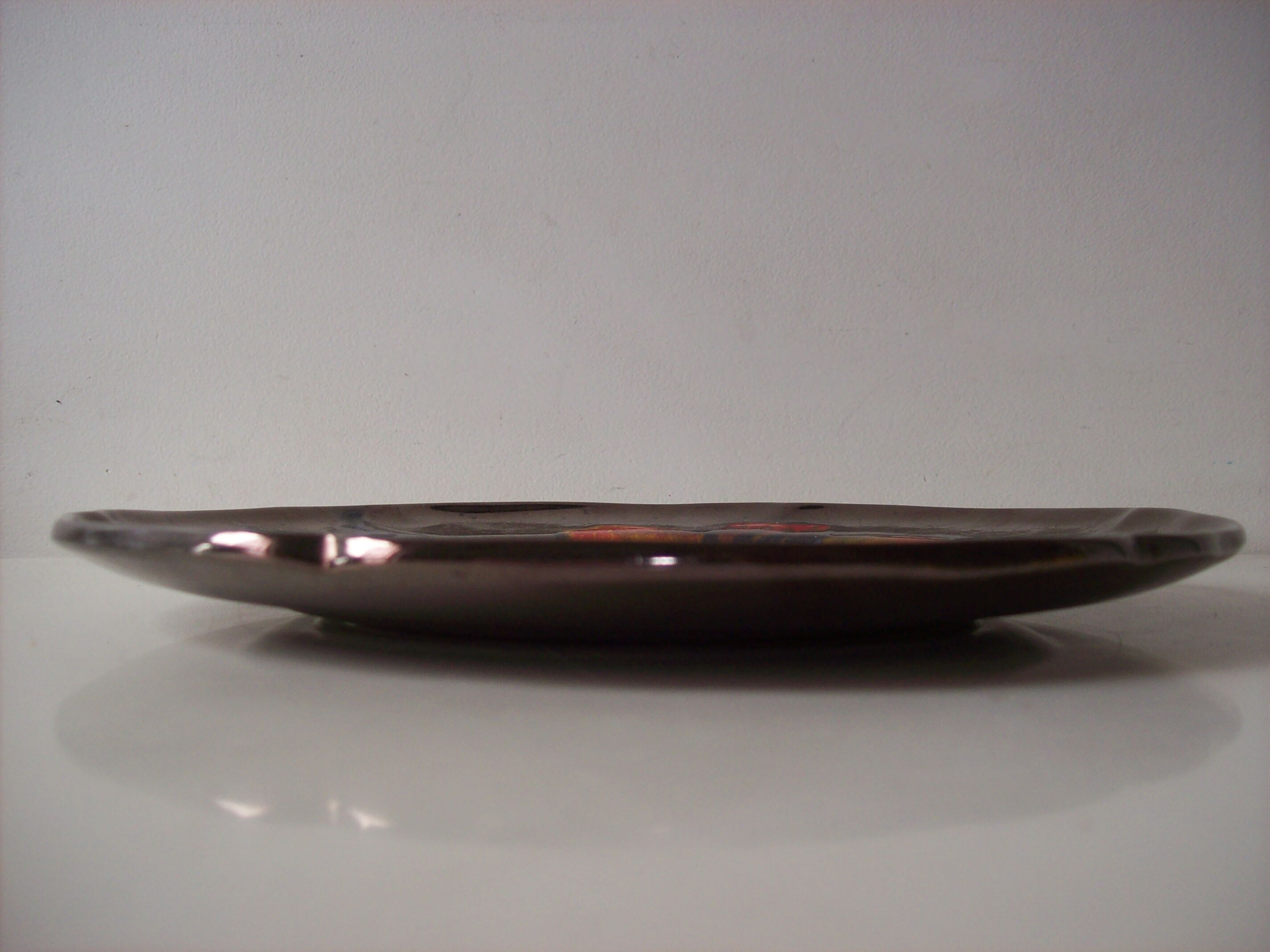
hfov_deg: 51.4
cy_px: 476
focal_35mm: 36
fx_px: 1320
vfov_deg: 39.6
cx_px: 635
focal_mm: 6
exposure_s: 1/64
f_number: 2.7
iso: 80
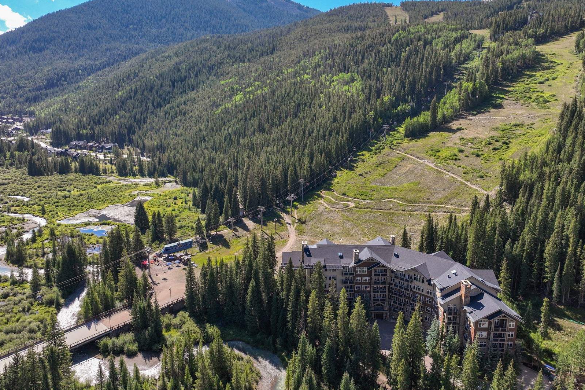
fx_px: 406
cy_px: 189
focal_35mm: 25
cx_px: 292
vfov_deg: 51.3
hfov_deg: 71.5
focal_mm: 12.29
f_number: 2.8
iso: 190
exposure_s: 1/1600
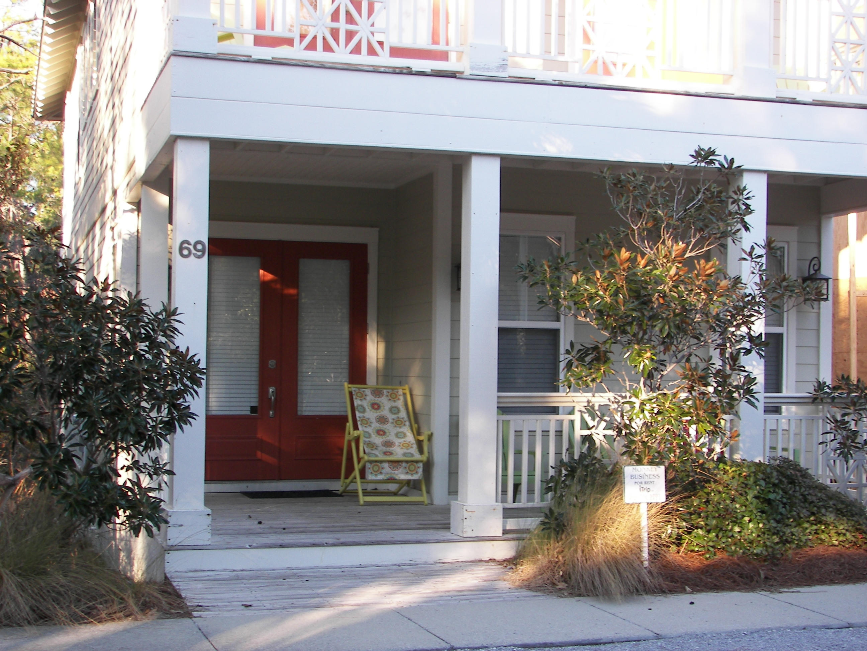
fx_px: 1352
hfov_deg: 35.5
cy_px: 326
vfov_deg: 27.0
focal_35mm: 54
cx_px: 434
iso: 50
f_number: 2.8
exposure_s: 1/60
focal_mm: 8.9
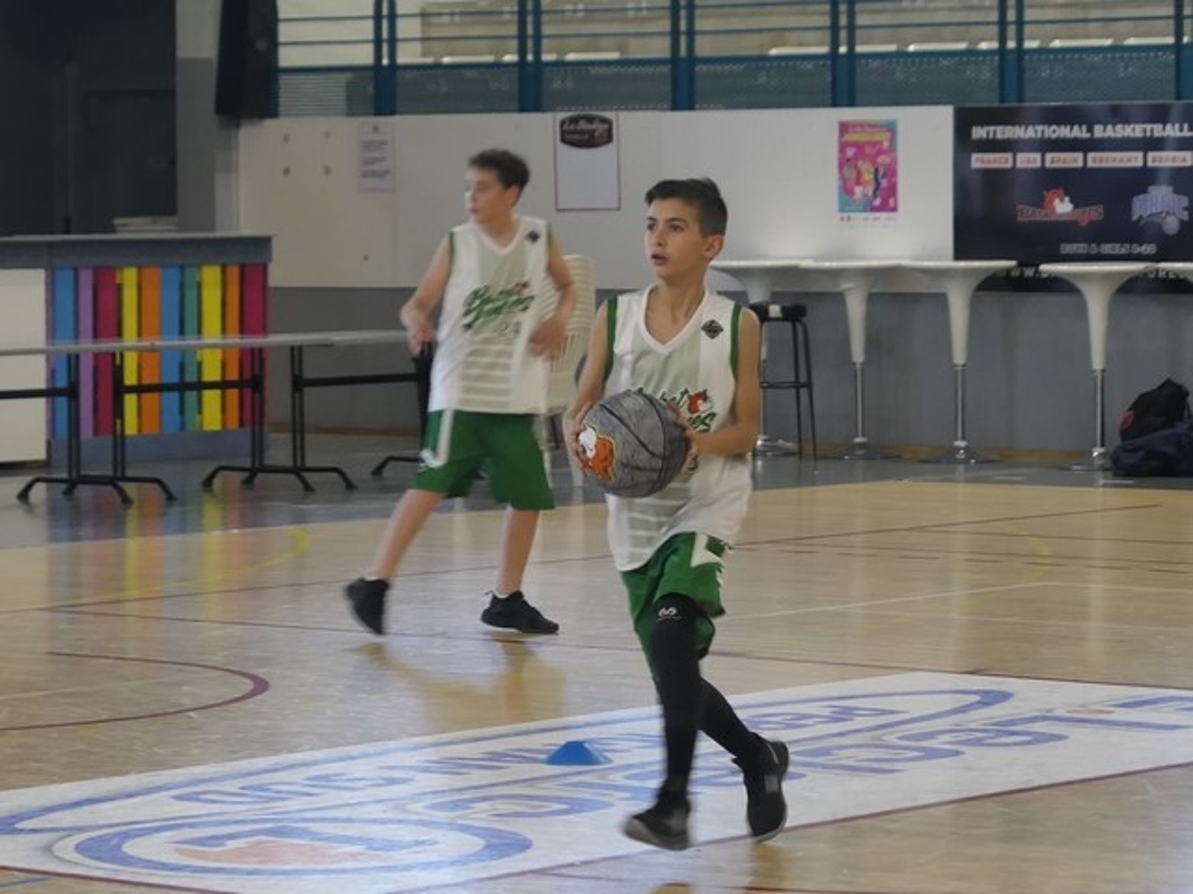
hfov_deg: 12.7
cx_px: 596
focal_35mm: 156
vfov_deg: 9.5
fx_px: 5376
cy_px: 447
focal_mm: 26.4
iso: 640
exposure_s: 1/125
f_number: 2.8
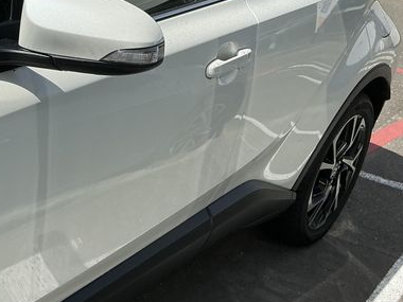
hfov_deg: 30.9
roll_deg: -7.4
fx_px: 687
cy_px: 108
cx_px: 24
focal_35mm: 59
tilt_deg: -18.5
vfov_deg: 24.7
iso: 25
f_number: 1.8
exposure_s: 1/2141
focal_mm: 3
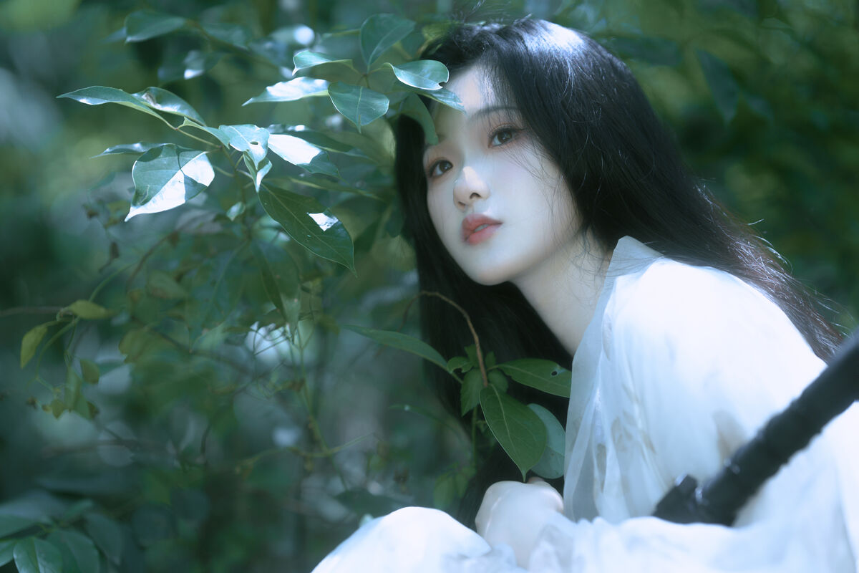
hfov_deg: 23.9
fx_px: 2028
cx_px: 430
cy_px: 286
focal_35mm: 85
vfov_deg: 16.1
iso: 250
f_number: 1.8
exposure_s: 1/320
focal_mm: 85
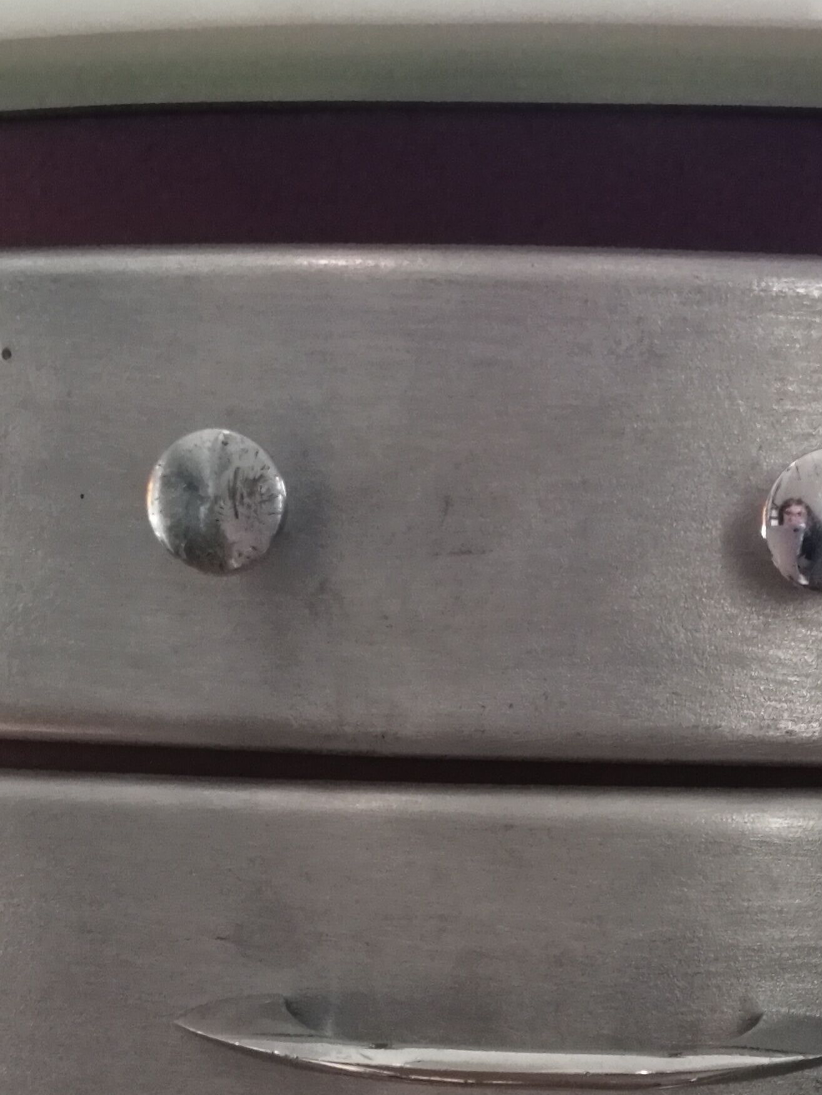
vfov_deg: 32.3
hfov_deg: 25.4
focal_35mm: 57
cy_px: 962
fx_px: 1805
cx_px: 586
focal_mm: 2.38
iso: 100
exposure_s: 1/100
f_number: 2.2
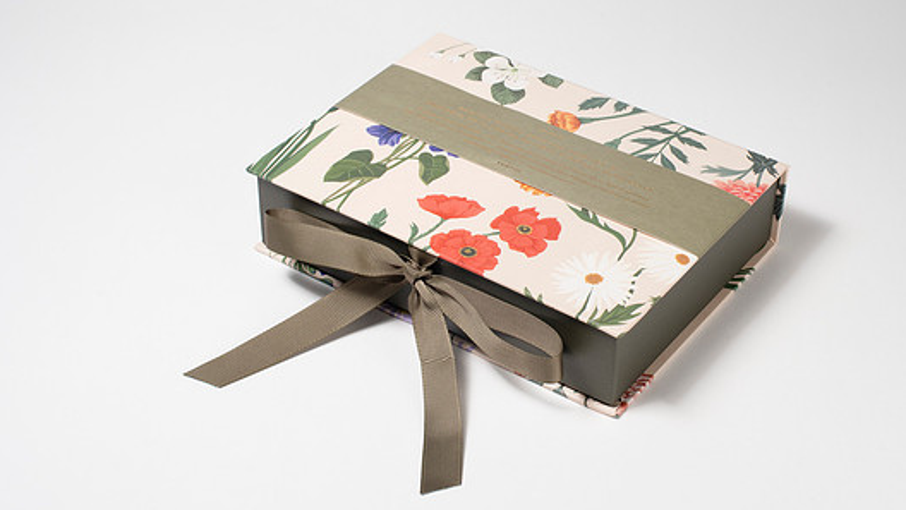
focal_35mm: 67
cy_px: 229
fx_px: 1610
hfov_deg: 31.4
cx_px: 495
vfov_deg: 18.0
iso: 200
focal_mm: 50
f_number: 13
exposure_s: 1/250
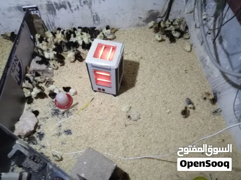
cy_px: 90
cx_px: 120
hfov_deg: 65.3
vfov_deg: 51.4
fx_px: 188
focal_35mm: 27
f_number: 4
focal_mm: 3.88
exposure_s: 1/16.7
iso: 800
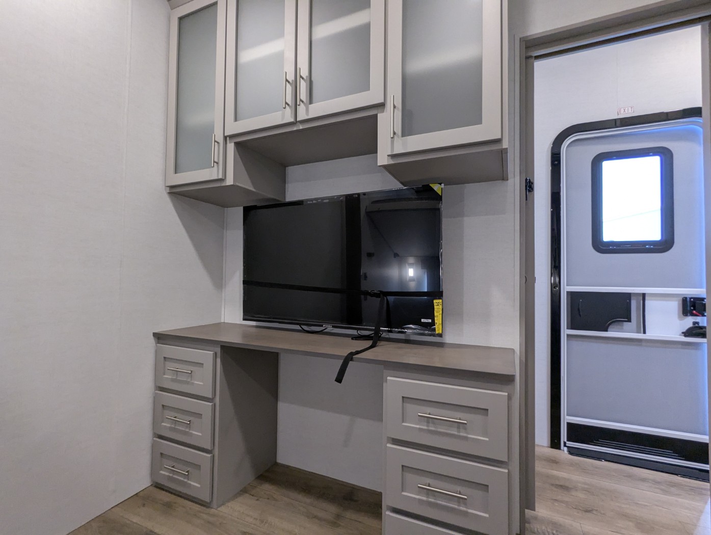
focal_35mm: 16
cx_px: 356
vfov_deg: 78.2
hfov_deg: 94.4
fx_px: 329
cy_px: 268
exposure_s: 1/69.2
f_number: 2.2
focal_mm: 2.35
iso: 220
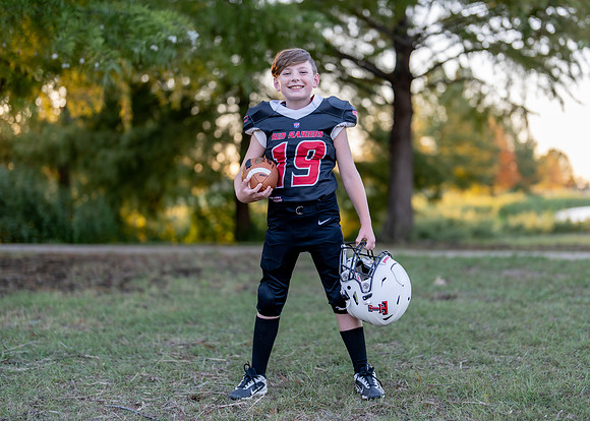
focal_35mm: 61
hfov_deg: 32.3
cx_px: 325
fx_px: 1017
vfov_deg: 23.4
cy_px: 188
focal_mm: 50
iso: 100
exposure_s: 1/400
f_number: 1.2
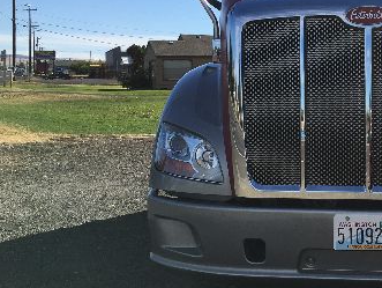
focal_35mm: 56
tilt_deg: -1.0
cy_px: 86
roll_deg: +0.1
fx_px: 619
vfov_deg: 25.9
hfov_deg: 32.1
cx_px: 367
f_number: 2.2
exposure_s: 1/1508
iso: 25
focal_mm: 4.15
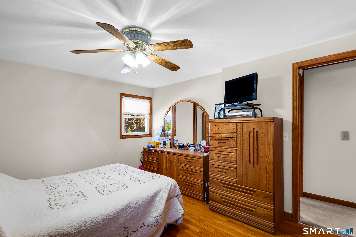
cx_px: 178
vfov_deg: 73.7
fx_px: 158
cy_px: 118
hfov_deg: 96.7
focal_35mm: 16
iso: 400
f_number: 8
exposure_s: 1/160
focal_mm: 16
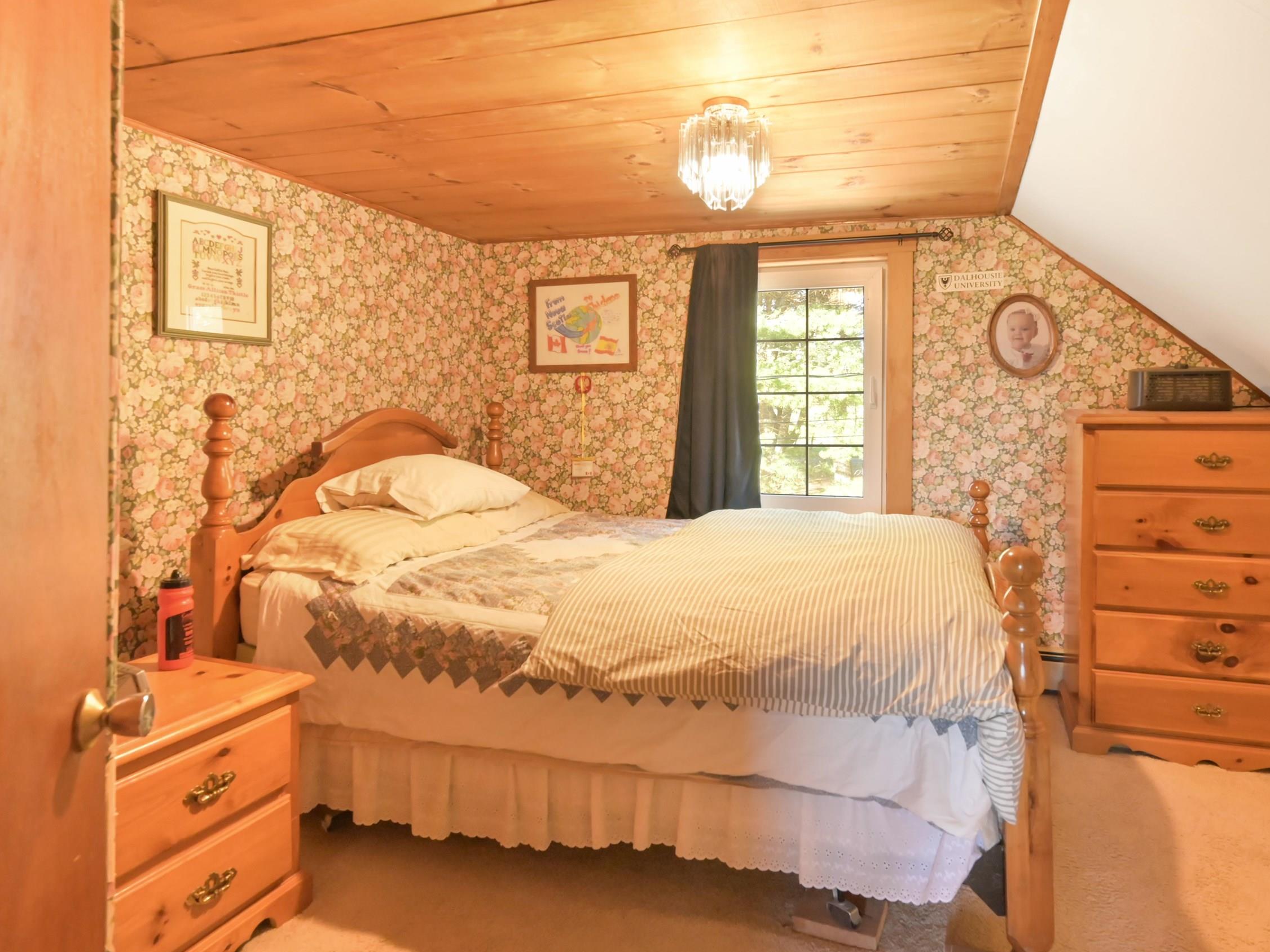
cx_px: 685
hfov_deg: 78.8
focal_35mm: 21
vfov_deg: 63.4
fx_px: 771
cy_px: 496
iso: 8000
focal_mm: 16
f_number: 8
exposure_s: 1/15
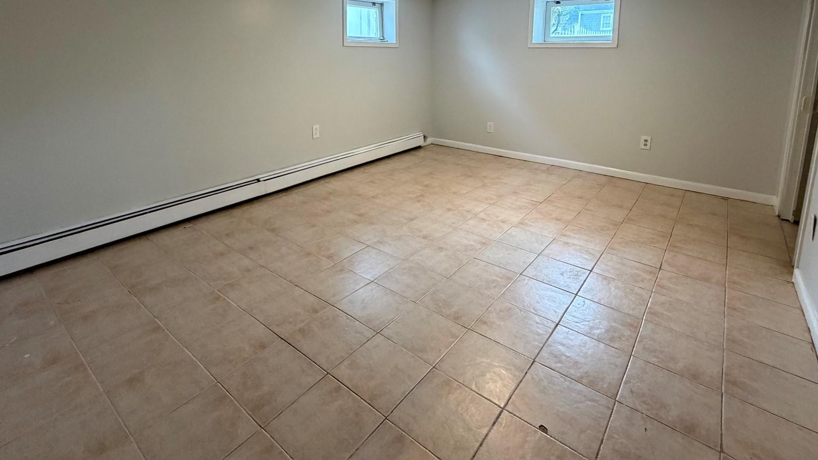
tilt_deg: -9.5
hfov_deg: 89.5
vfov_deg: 55.5
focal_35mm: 19
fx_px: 412
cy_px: 113
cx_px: 386
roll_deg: +0.1
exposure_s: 1/60
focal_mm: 2.22
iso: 500
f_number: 2.2
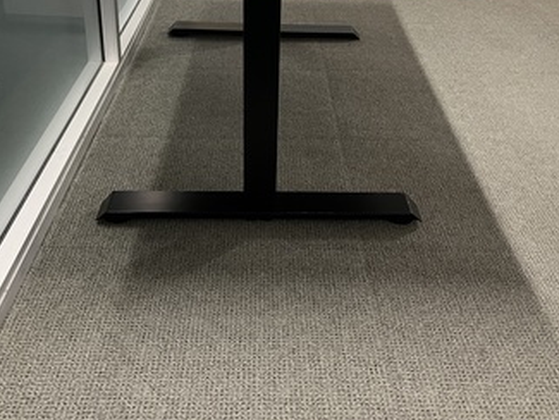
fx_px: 646
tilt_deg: -27.7
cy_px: 108
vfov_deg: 35.2
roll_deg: -2.3
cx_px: 255
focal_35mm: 40
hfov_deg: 46.7
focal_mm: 5.1
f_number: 1.6
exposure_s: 1/60
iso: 320
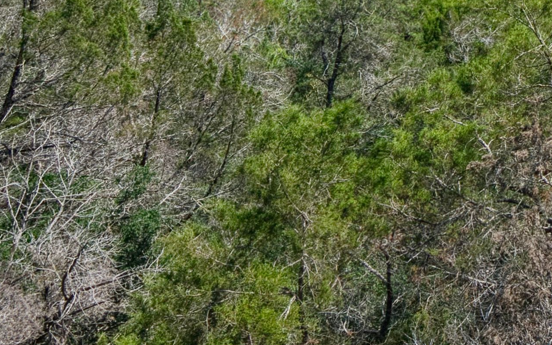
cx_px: 629
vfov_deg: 15.0
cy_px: -255
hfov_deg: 24.7
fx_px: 1158
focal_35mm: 77
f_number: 11
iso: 100
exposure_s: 1/40
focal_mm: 16
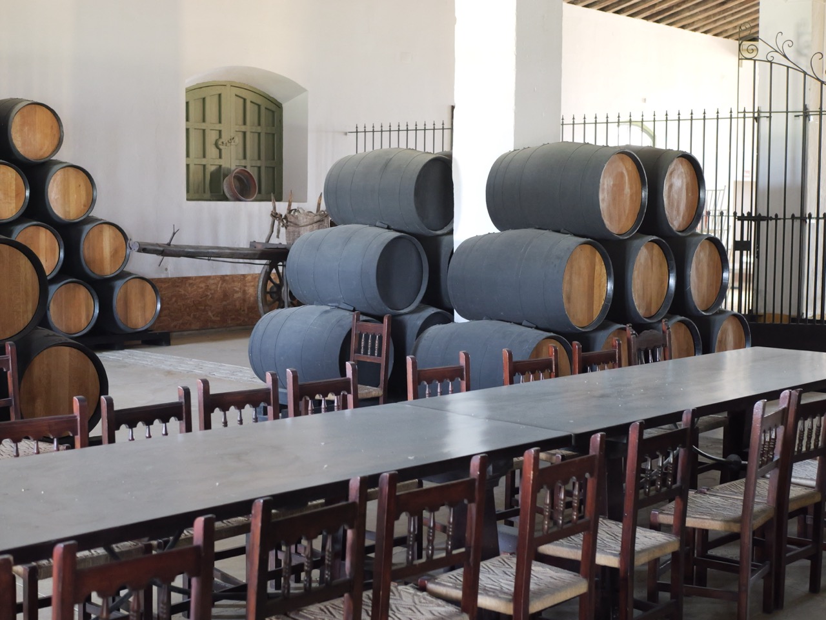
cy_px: 310
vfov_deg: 29.1
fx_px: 1194
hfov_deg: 38.2
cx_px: 413
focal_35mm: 50
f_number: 2.8
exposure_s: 1/40
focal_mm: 25
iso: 3200
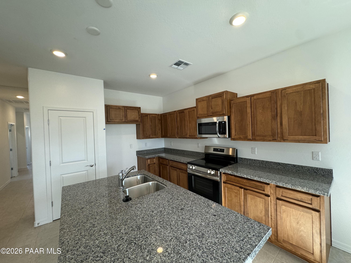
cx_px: 176
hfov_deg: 102.1
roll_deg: +2.4
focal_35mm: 14
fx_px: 142
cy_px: 132
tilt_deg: +0.7
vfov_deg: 85.7
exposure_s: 1/120
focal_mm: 2.22
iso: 160
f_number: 2.2
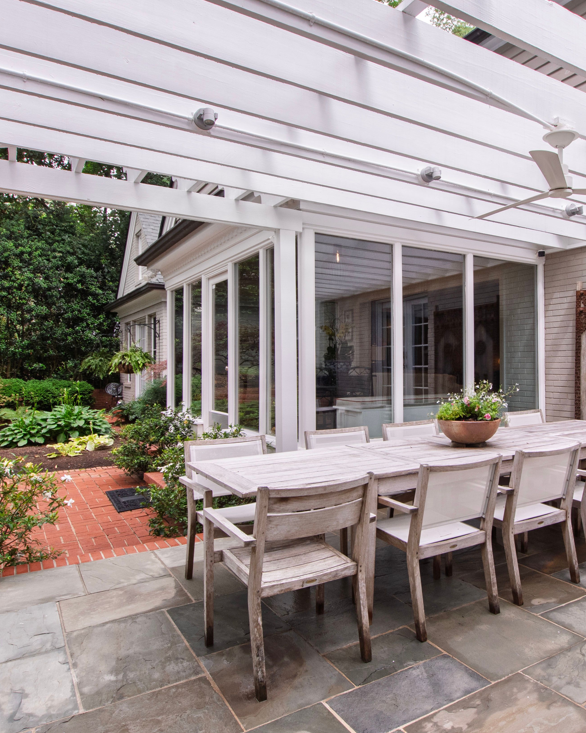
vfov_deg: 70.3
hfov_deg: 56.9
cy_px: 359
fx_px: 520
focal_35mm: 24
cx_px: 410
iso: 400
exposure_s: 1/125
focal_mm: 10
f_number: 8
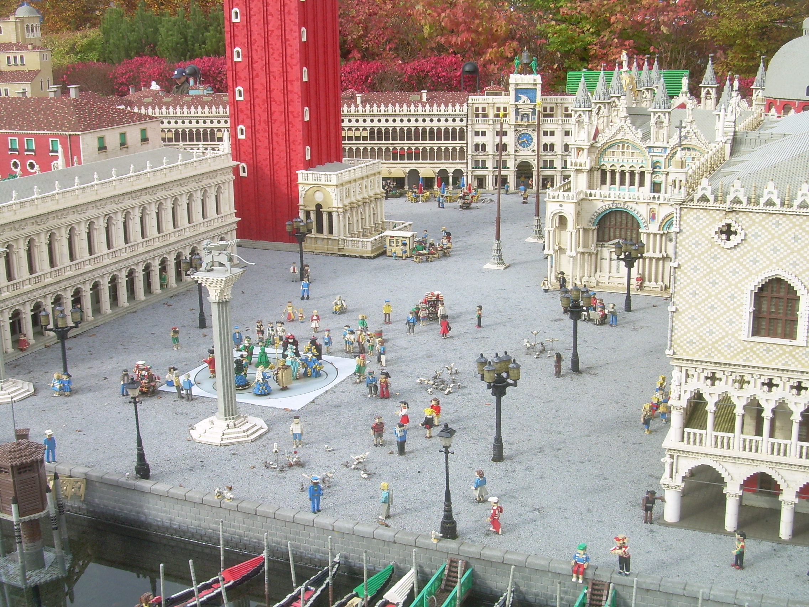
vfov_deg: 30.9
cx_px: 404
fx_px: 1098
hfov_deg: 40.4
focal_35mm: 47
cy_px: 304
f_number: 5
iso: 50
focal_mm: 7.7
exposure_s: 1/115
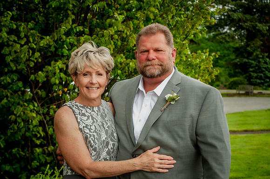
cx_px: 135
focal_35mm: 82
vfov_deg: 16.5
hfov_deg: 24.6
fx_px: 618
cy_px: 90
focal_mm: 55
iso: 200
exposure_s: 1/160
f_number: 6.3
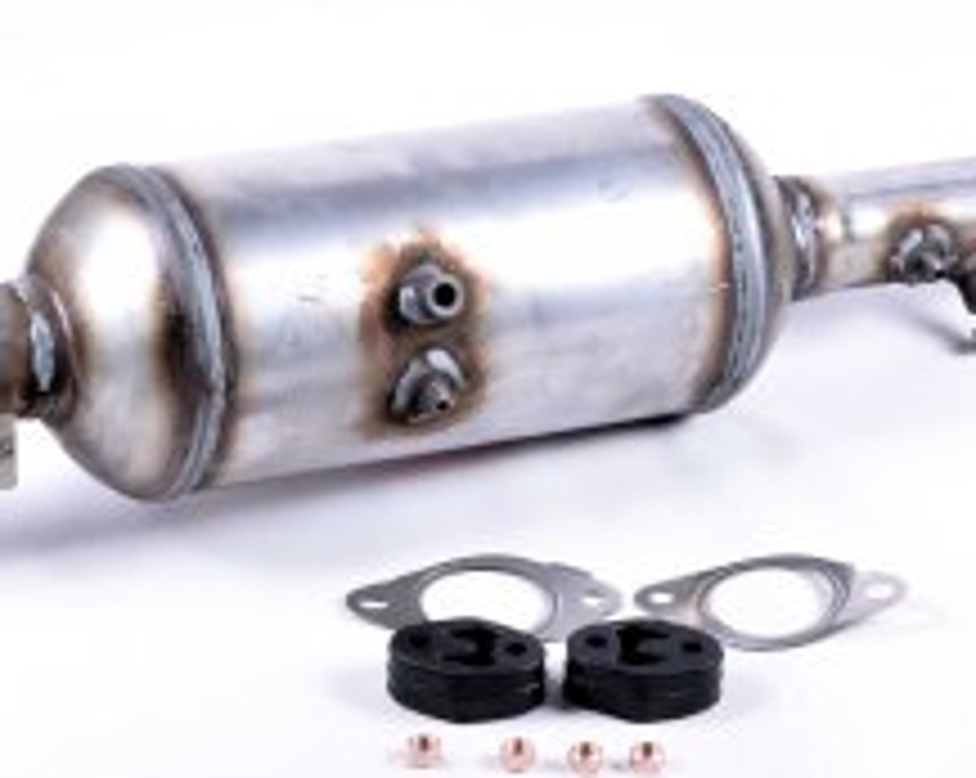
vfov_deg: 7.6
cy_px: 340
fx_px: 5827
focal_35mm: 202
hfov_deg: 9.5
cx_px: 828
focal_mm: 52
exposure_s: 1/60
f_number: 16
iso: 200
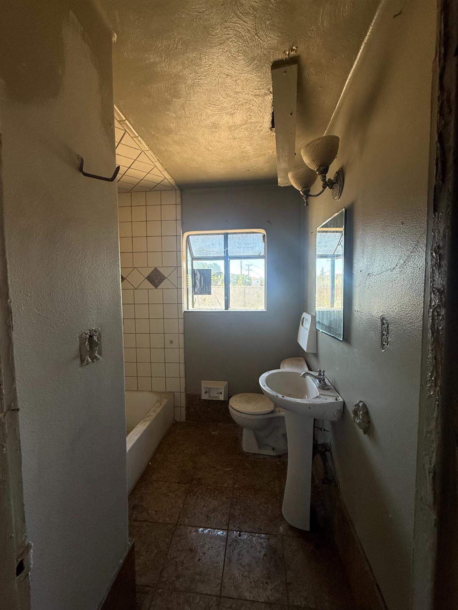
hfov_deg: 85.7
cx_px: 229
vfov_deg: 102.1
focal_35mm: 14
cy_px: 305
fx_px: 247
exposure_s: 1/99
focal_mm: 2.22
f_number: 2.2
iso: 125
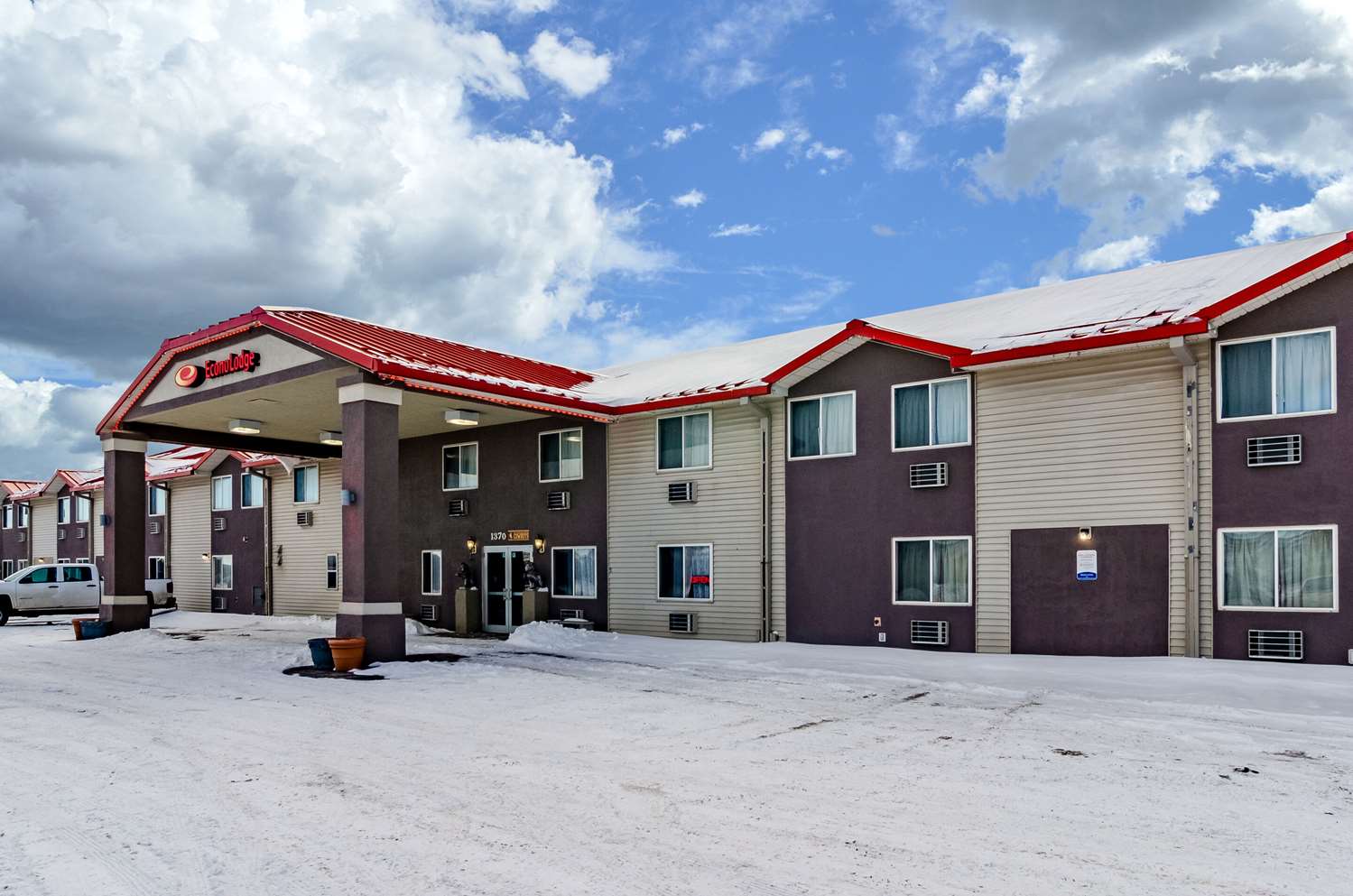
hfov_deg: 90.1
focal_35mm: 18
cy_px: 448
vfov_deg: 67.2
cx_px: 676
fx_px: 675
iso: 400
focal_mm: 12
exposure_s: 1/1000
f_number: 8
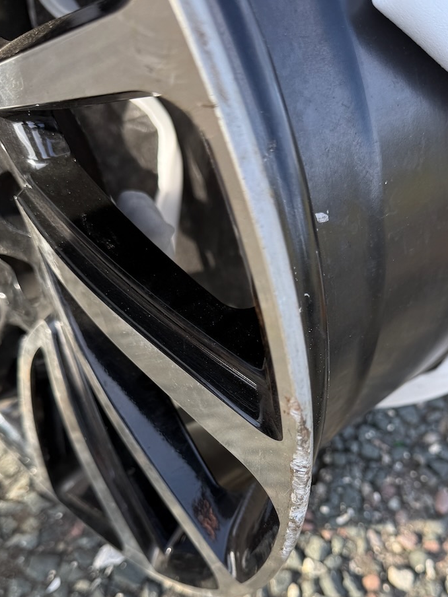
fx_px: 587
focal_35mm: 34
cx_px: 277
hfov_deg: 41.5
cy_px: 401
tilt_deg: -56.7
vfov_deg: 52.9
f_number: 1.78
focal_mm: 6.76
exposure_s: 1/433
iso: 80
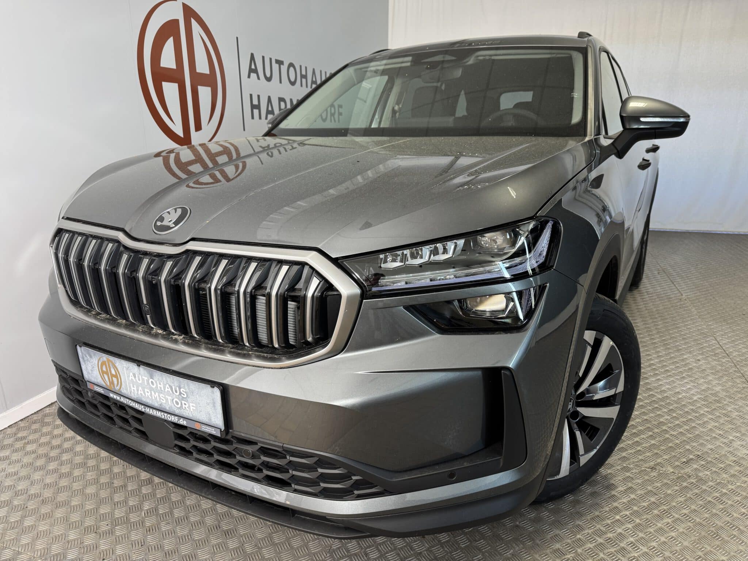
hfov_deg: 71.6
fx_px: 519
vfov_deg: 56.8
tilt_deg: -16.5
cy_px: 280
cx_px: 374
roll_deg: +0.0
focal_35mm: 24
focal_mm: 6.76
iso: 160
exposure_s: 1/50
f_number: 1.78
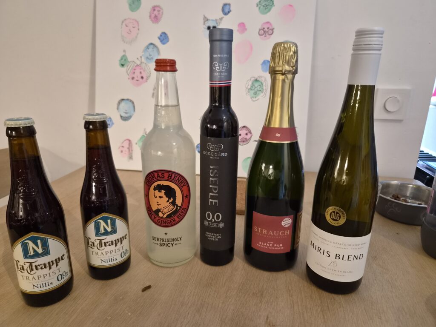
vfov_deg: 58.9
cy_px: 164
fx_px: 290
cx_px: 218
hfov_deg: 73.9
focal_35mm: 23
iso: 640
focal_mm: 5.4
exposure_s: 1/100
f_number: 1.8
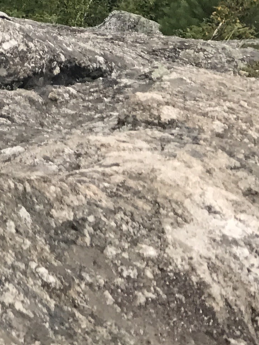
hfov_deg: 10.3
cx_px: -438
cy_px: -187
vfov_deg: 15.4
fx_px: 1167
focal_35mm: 117
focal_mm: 3.99
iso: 20
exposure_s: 1/1389
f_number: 1.8
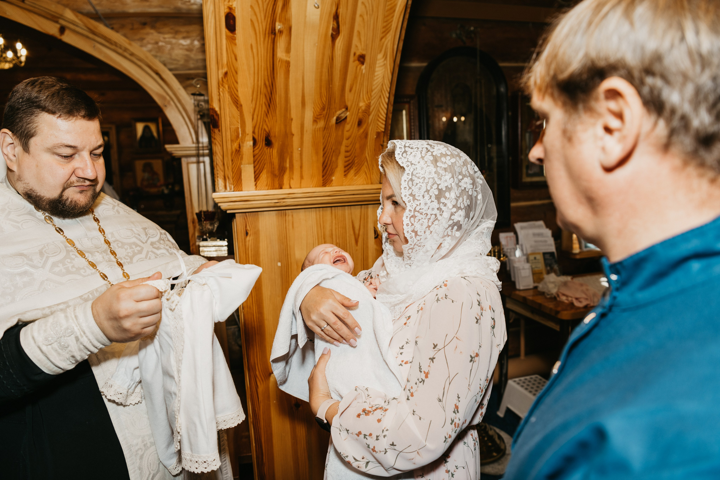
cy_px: 240
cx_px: 360
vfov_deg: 53.1
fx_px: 480
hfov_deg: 73.7
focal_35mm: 24
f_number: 3.5
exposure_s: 1/160
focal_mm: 24
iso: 200
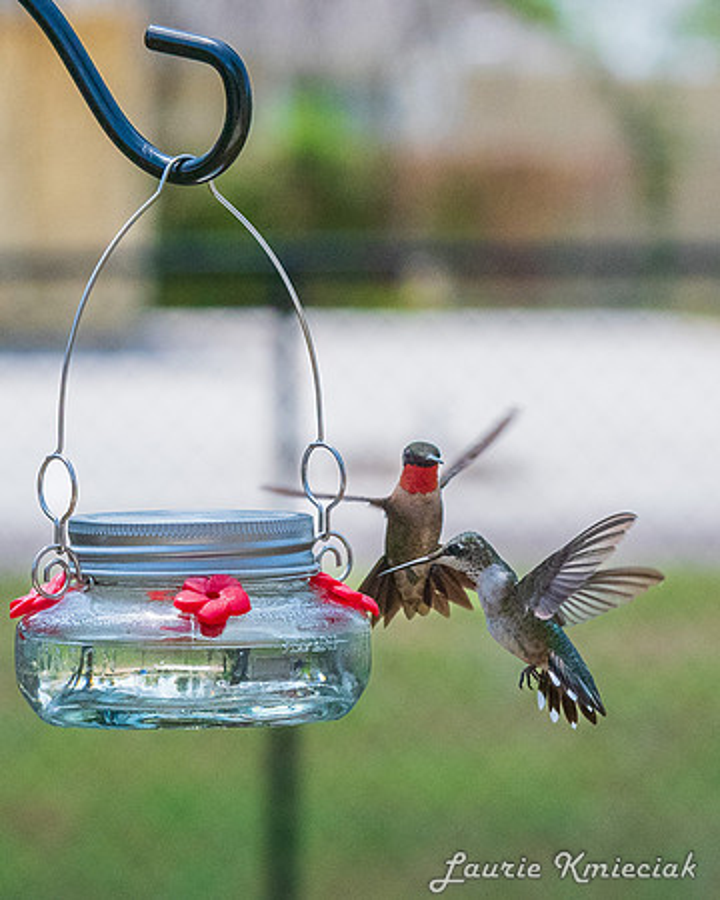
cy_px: 537
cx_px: 392
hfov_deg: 3.9
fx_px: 10621
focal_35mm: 399
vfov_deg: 4.9
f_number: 9
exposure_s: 1/3200
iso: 1400
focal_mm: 122
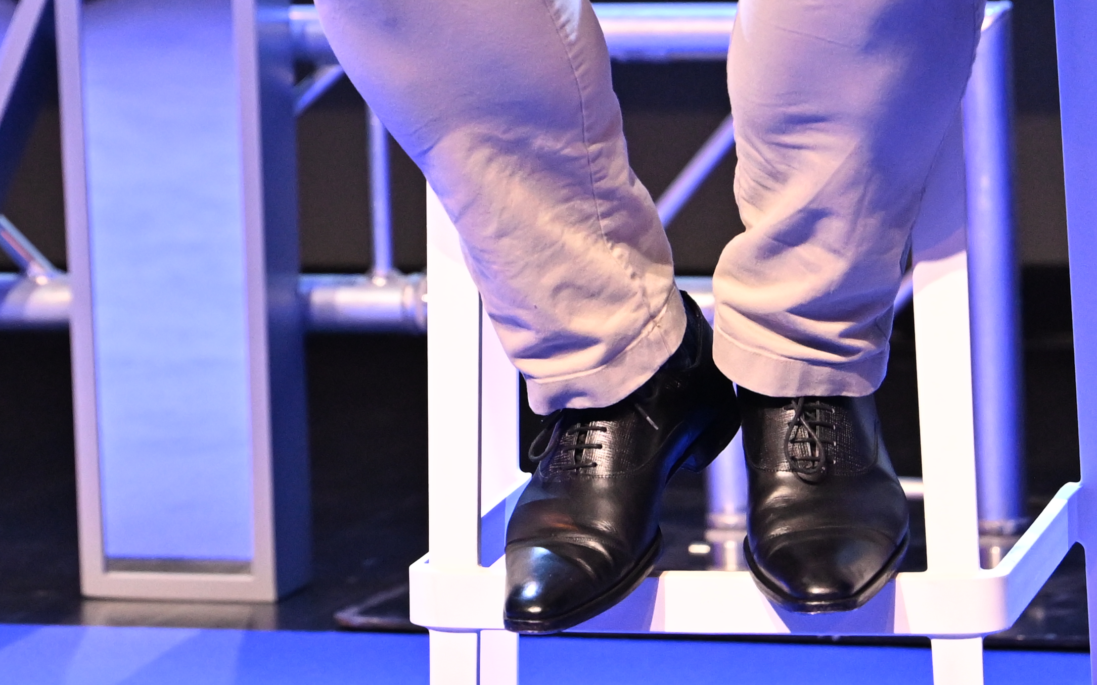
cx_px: 108
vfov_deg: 4.5
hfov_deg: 7.3
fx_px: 8580
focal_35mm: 287
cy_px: -513
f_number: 2.8
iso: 1600
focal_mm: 74
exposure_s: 1/200
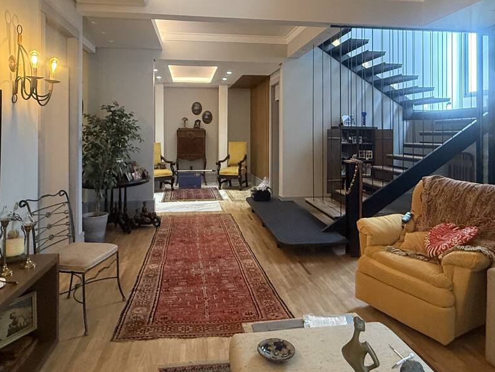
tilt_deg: +1.2
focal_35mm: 26
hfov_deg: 67.3
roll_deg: -0.1
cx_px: 249
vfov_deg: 52.3
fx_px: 372
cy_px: 129
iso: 500
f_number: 2.2
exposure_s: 1/60
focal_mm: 2.22
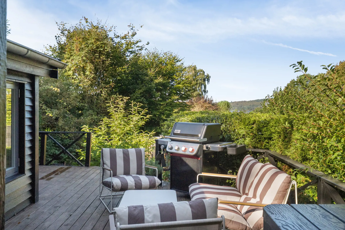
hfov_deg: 54.4
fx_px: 335
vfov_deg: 37.9
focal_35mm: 35
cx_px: 172
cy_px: 115
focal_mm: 35
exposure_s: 1/2000
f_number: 8
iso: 800
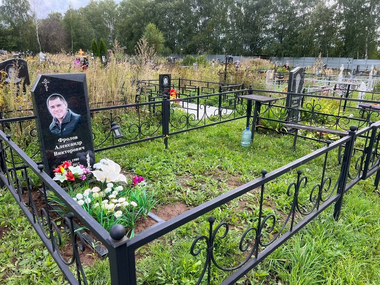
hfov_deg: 67.3
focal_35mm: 26
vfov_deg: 53.1
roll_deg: +1.0
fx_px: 285
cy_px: 142
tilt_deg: -16.3
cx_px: 190
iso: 50
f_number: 1.5
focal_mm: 5.7
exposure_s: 1/709
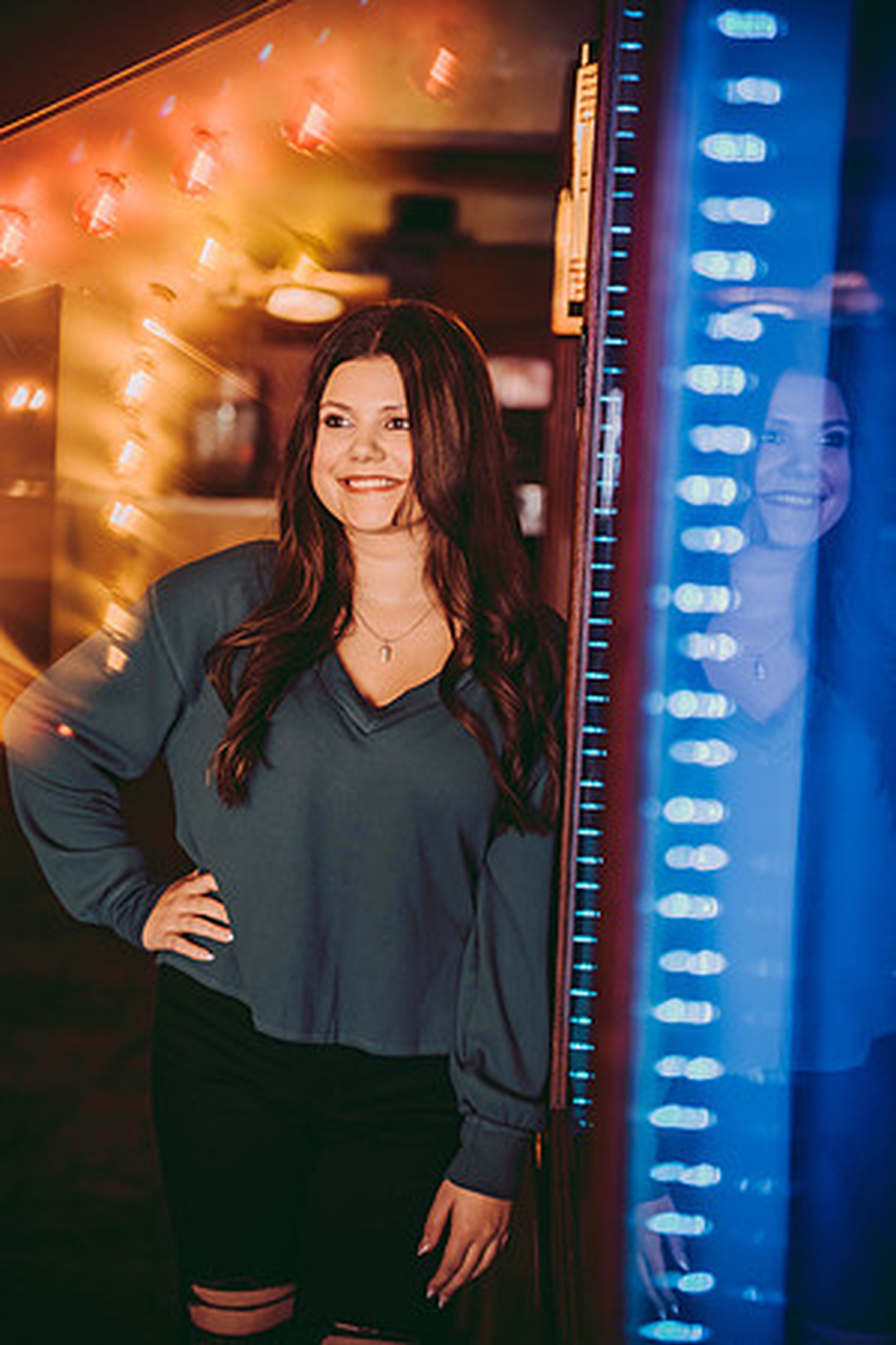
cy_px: 672
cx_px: 448
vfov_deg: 31.0
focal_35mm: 65
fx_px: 2426
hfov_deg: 20.9
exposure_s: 1/160
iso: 800
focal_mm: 65
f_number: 2.8
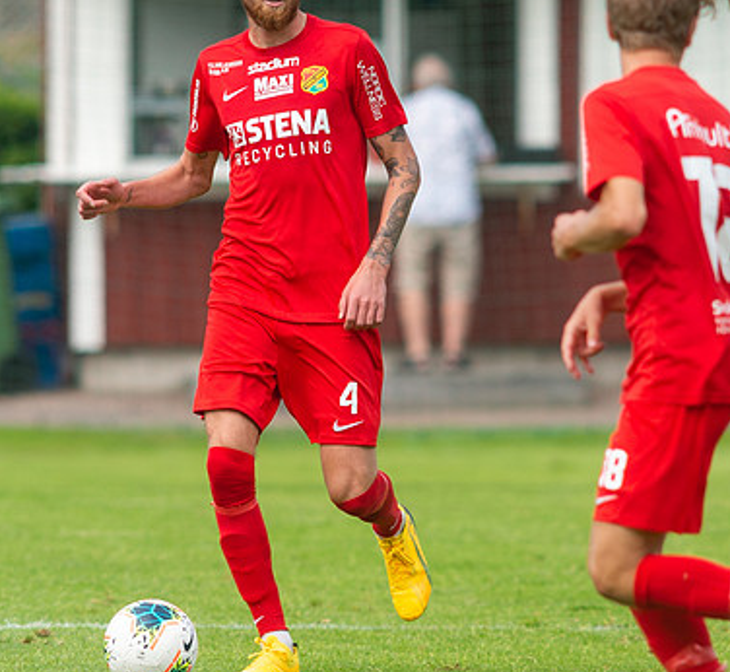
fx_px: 22927
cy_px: 279
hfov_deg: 1.8
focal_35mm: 1000
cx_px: 270
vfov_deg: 1.7
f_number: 4
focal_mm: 420
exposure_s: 1/1250
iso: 360
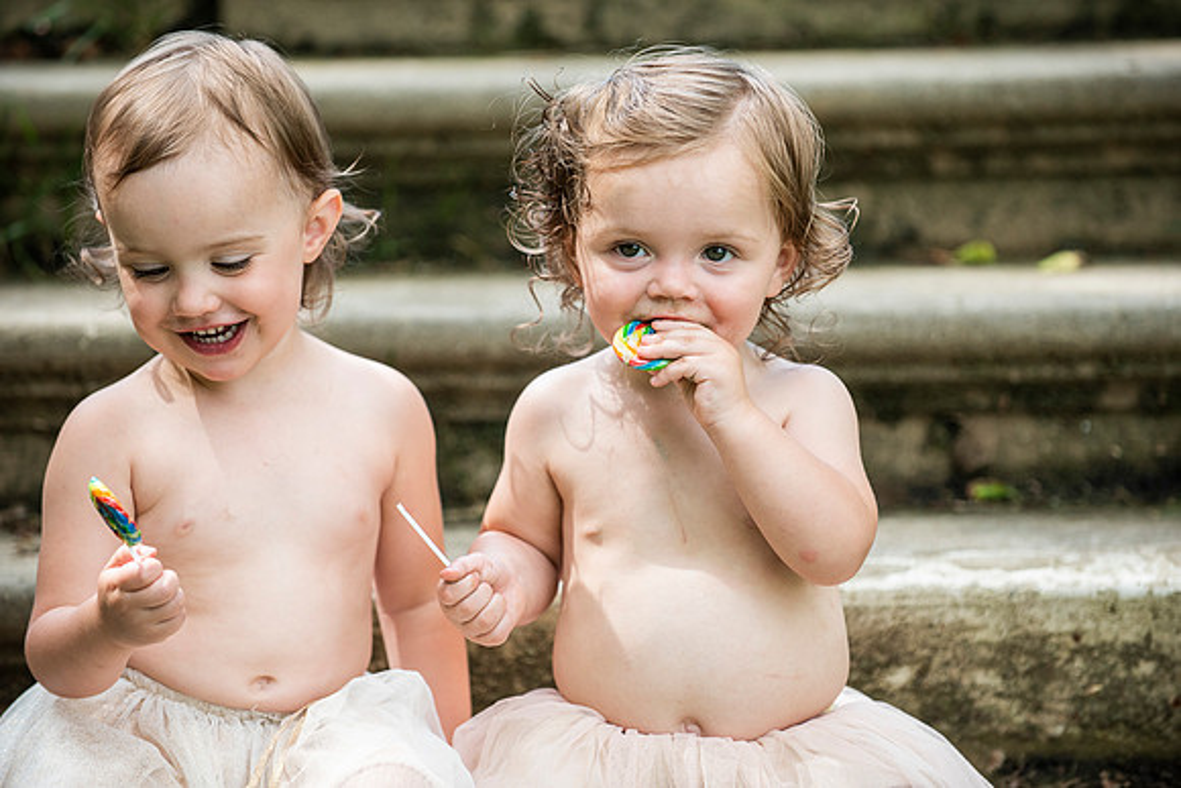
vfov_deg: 8.6
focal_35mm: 160
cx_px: 590
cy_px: 394
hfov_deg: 12.8
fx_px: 5250
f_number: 3.5
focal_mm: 160
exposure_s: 1/800
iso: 640
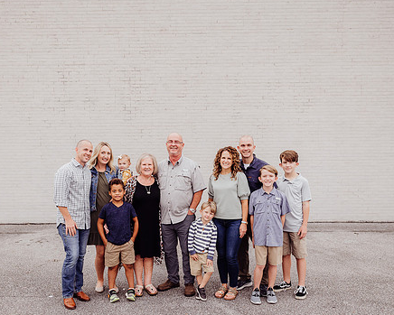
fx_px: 385
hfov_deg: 54.1
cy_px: 187
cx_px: 177
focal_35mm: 33
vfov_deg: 44.4
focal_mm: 24
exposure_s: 1/320
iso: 160
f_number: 2.5
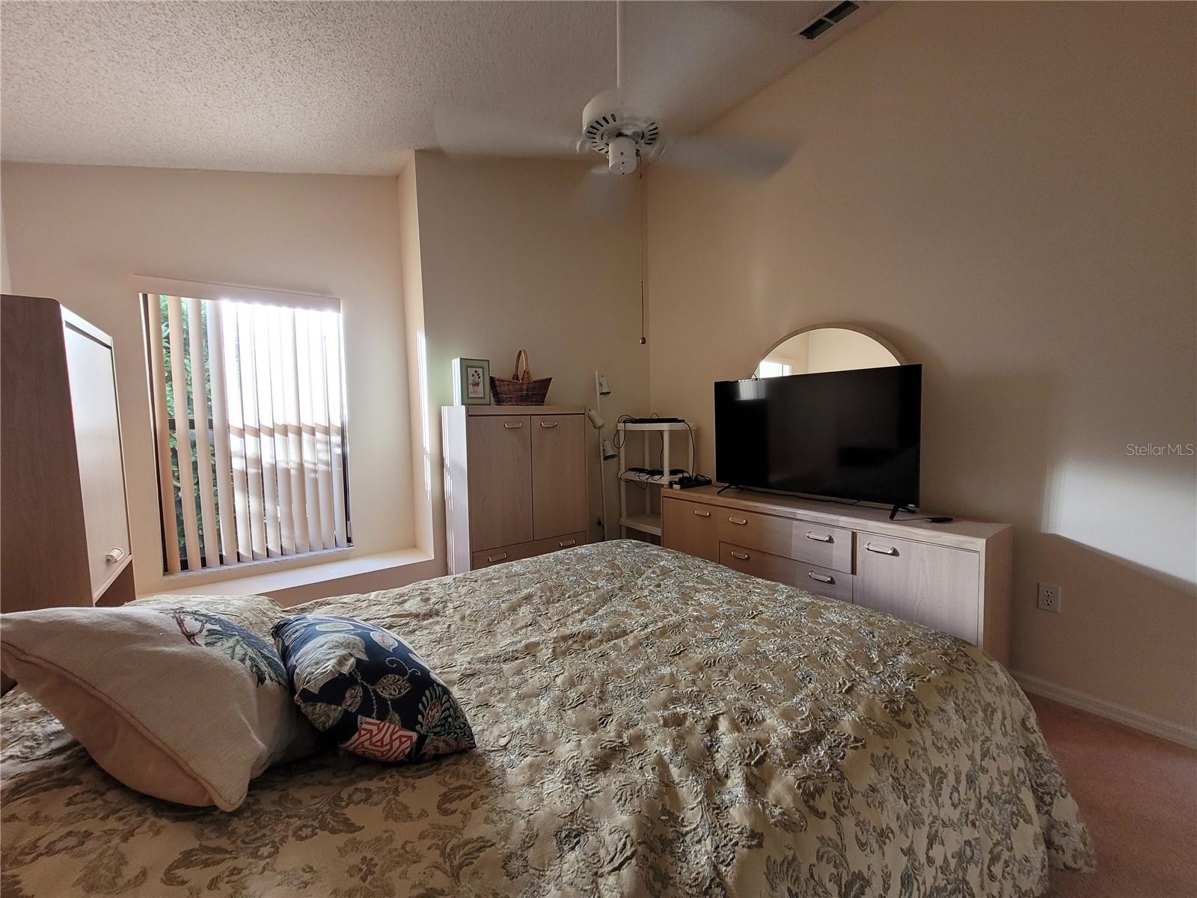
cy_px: 449
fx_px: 450
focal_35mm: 13
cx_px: 598
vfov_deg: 89.9
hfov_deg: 106.2
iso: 160
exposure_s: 1/60
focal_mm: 1.74
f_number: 2.2
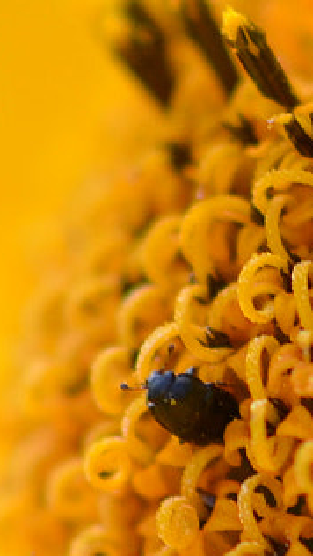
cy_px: 481
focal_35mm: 835
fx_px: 12302
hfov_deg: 1.5
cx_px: 536
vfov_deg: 2.6
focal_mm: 105
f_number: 5.6
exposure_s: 1/200
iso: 250
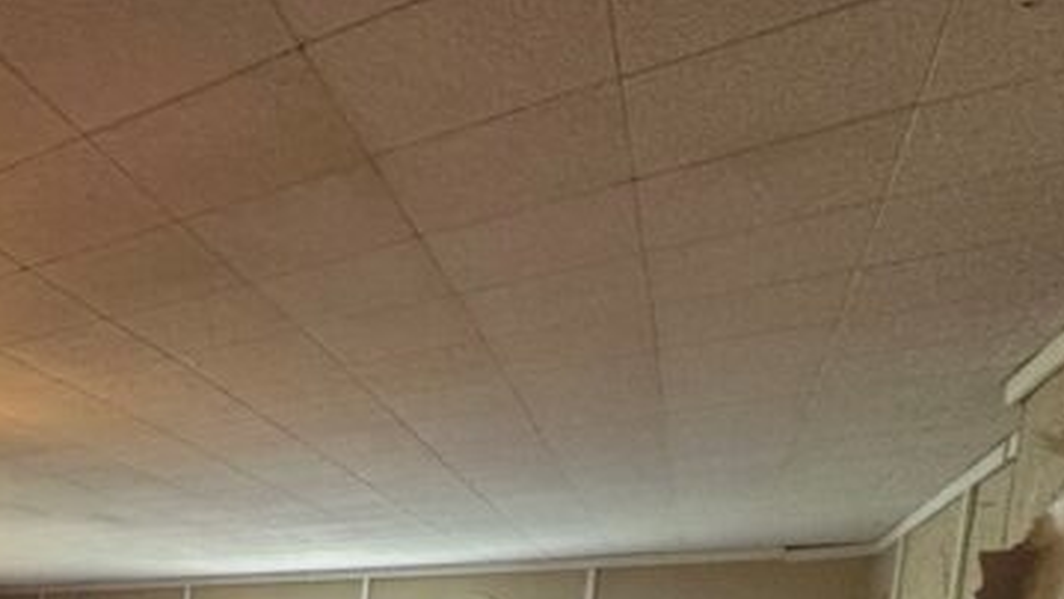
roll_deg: -0.9
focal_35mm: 34
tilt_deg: -6.5
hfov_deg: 46.1
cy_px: 810
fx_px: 959
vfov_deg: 27.8
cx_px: -56
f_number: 2.2
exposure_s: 1/120
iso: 250
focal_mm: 2.22
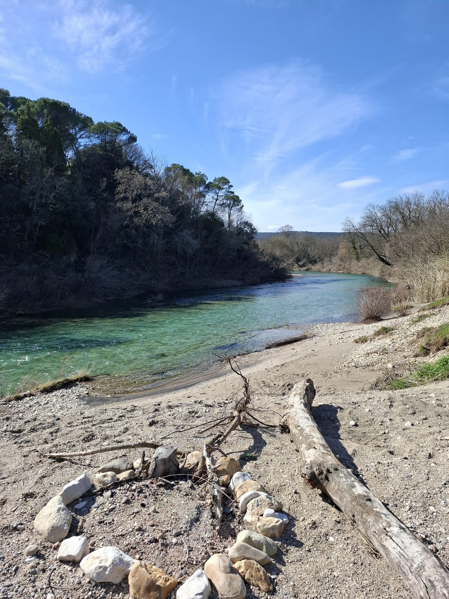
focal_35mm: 23
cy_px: 300
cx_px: 224
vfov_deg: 73.9
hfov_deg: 58.9
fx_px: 398
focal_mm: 5.54
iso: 50
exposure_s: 1/1613
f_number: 1.8
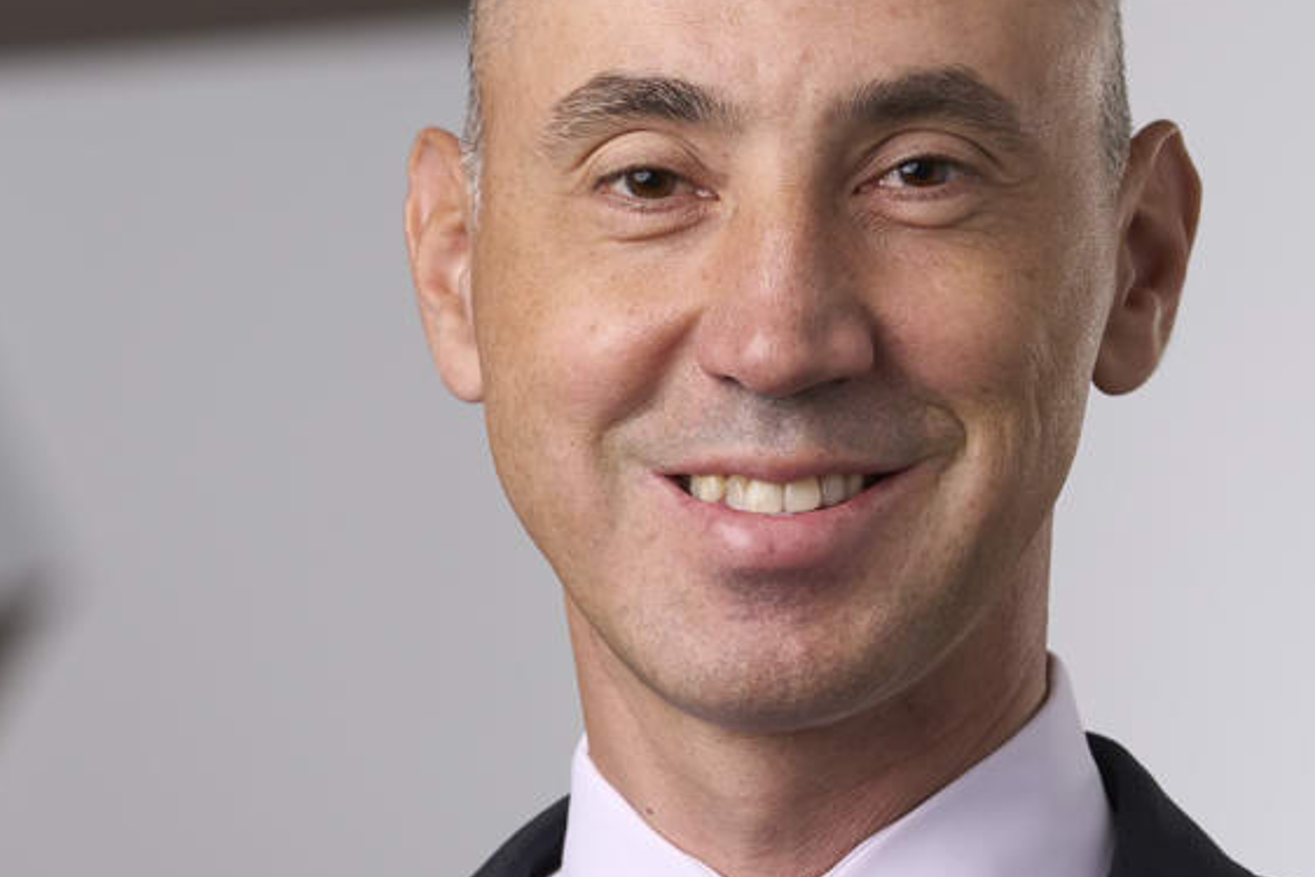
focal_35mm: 461
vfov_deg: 3.0
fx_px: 16843
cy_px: 531
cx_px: 159
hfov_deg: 4.5
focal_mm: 135
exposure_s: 1/60
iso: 200
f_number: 5.6
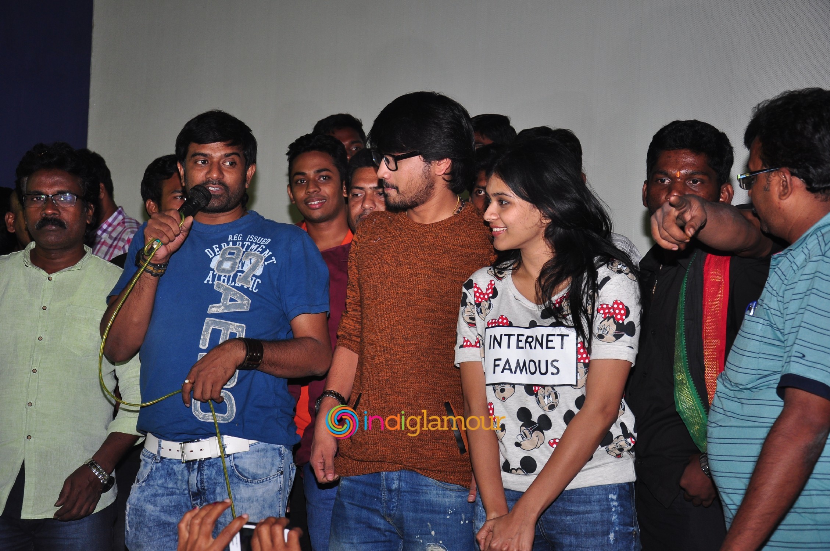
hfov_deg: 31.9
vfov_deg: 21.5
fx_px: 1451
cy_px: 276
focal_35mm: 63
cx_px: 415
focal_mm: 42
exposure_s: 1/125
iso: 320
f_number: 4.8
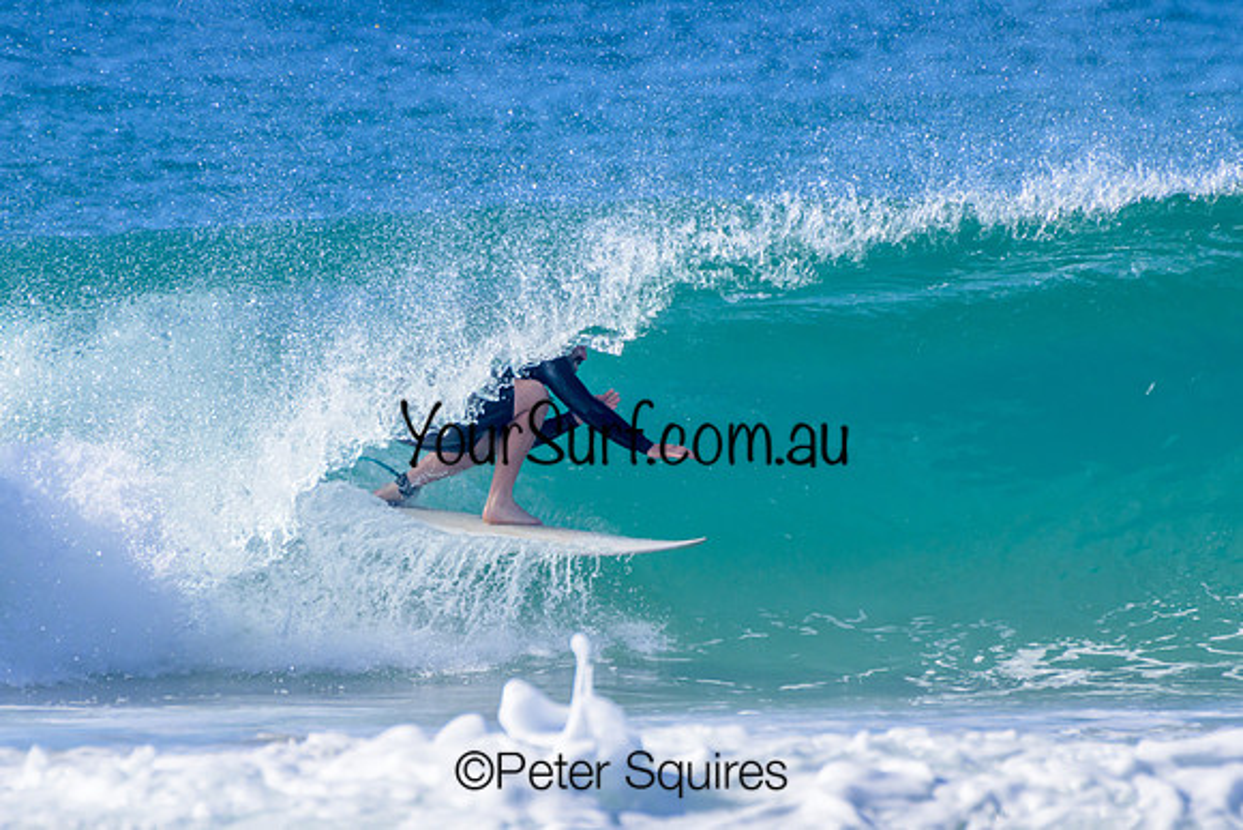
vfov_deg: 1.4
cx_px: 622
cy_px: 415
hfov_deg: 2.1
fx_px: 34534
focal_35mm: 1000
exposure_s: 1/2000
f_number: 11
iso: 1100
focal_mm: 1000
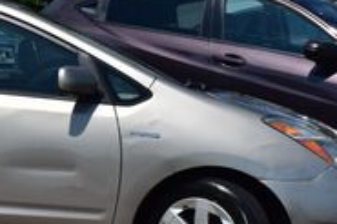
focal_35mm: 151
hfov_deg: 12.9
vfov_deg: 9.1
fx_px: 1410
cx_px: -171
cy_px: 100
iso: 200
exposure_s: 1/640
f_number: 11
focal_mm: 29
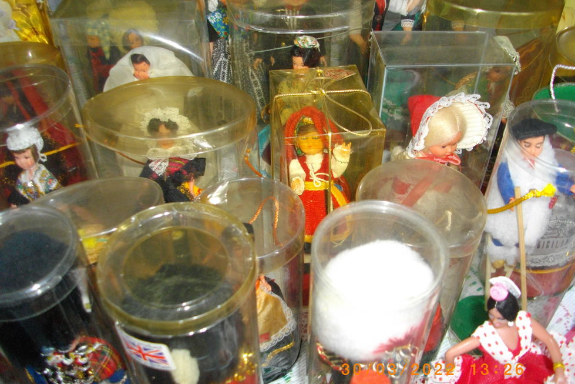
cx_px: 290
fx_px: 543
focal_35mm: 34
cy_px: 196
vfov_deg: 38.9
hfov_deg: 55.8
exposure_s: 1/50
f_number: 2.9
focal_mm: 5.7
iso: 200
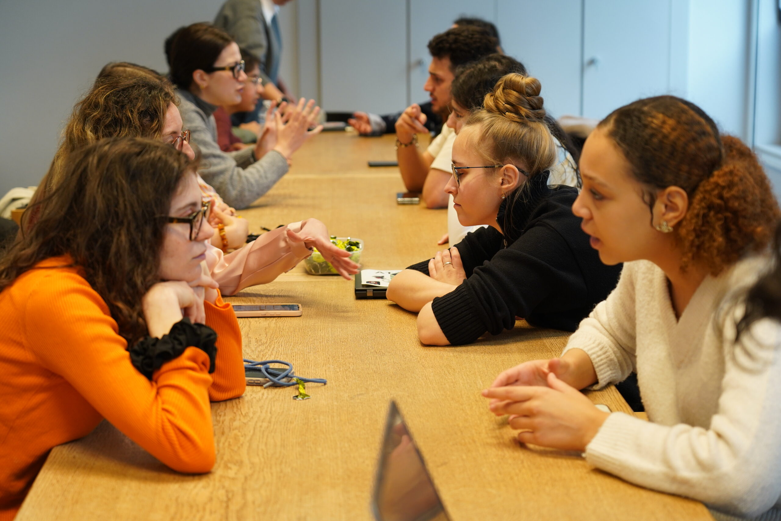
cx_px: 390
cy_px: 260
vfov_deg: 19.5
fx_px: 1519
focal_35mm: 70
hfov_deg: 28.8
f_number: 4
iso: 800
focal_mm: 70
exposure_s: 1/160
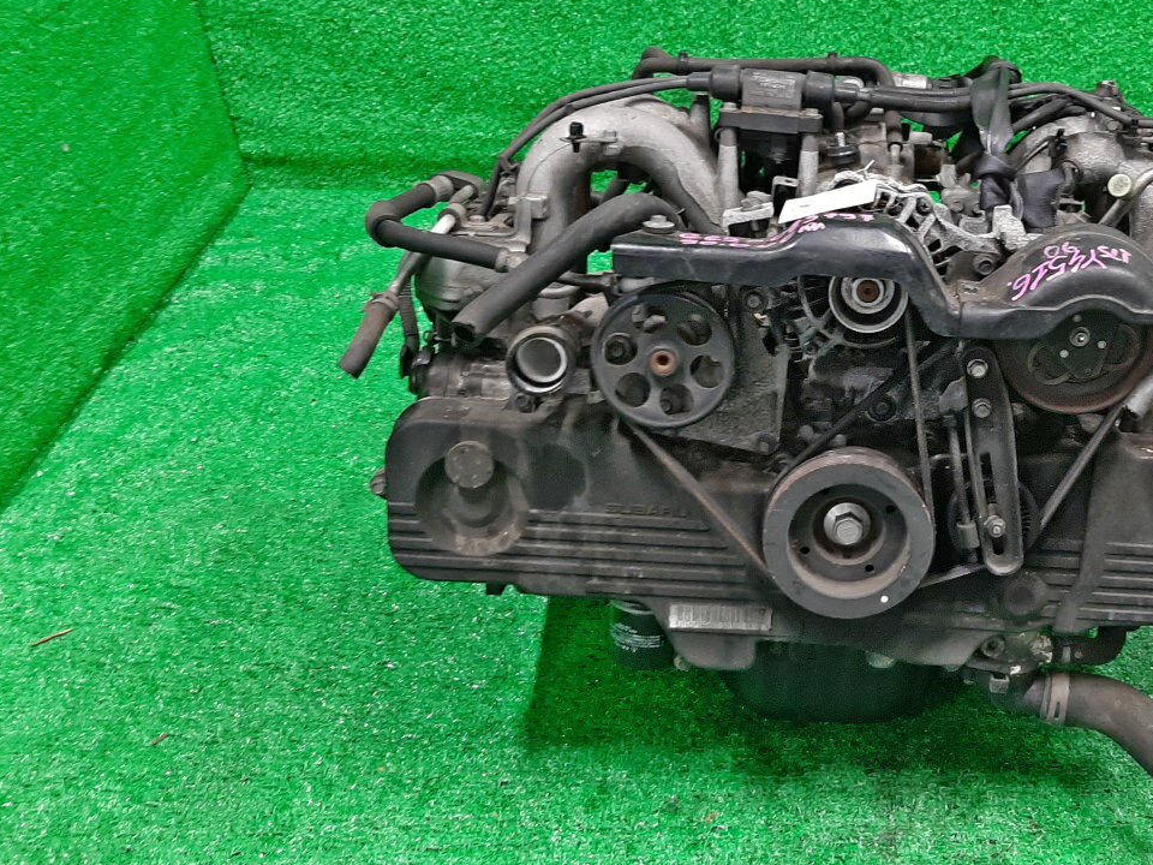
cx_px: 825
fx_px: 1299
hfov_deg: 46.6
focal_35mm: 39
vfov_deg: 36.8
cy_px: 420
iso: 175
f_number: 1.7
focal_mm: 3.93
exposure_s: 1/50
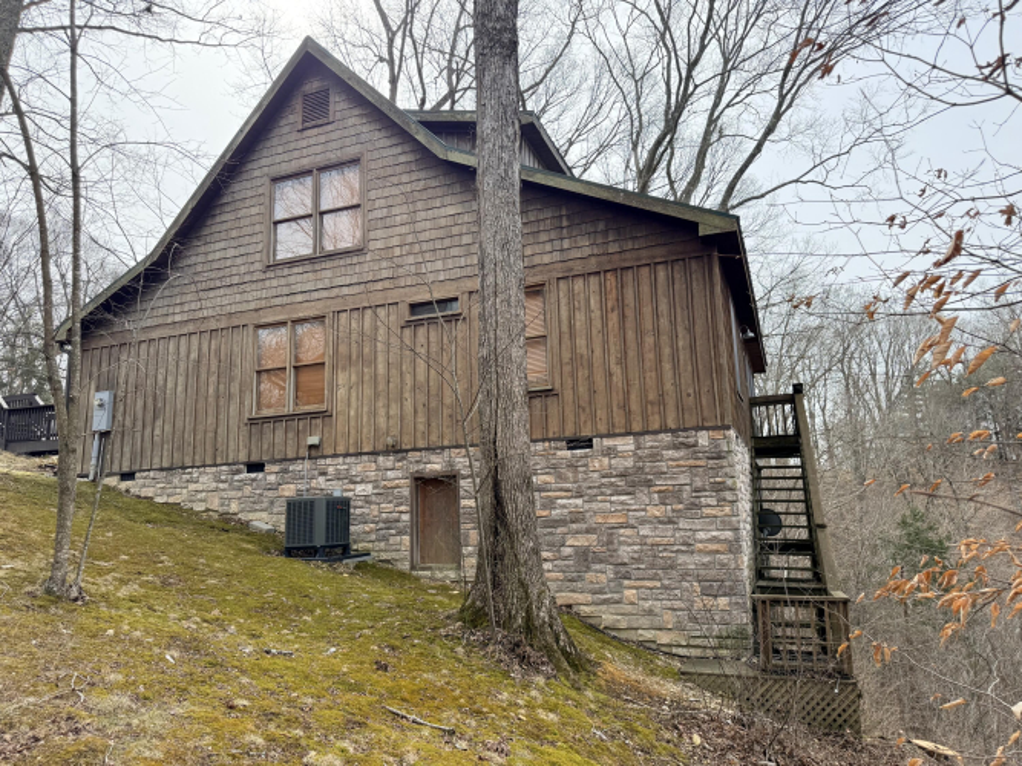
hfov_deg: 71.6
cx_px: 511
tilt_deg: +11.4
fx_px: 708
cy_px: 383
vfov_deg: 56.8
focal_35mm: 24
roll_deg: +2.1
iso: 100
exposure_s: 1/2703
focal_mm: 6.76
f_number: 1.78
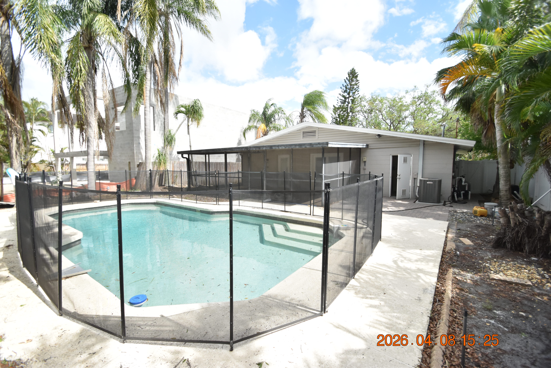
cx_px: 276
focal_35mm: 15
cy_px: 184
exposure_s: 1/4000
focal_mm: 10
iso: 800
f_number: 3.5
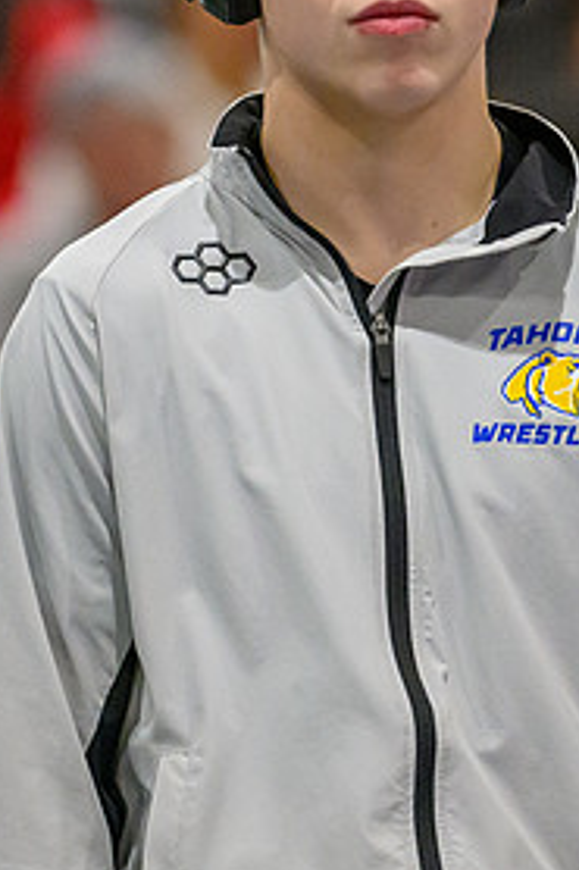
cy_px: 4
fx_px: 15627
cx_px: 228
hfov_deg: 2.1
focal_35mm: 647
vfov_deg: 3.2
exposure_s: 1/800
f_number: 2.8
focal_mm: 200
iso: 8000
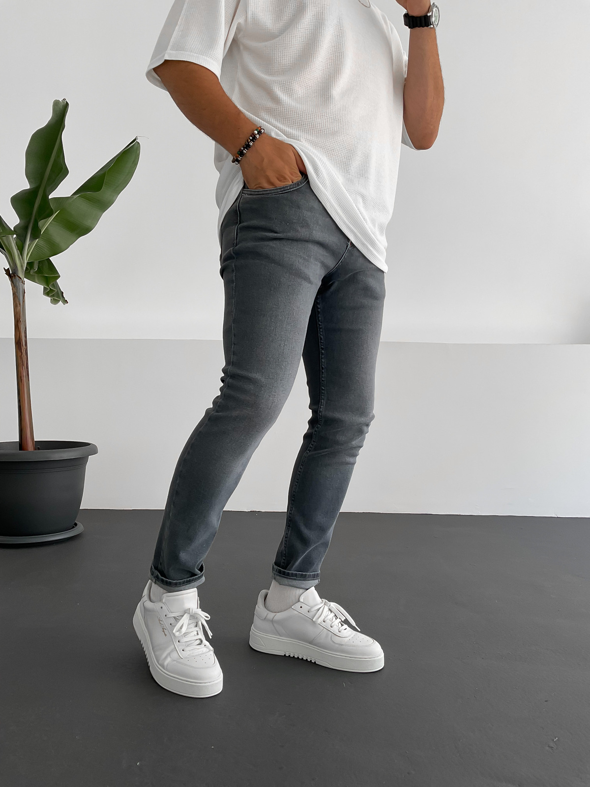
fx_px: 659
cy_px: 394
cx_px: 295
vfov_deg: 61.7
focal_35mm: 29
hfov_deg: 48.2
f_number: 1.8
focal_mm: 3
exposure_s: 1/120
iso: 32
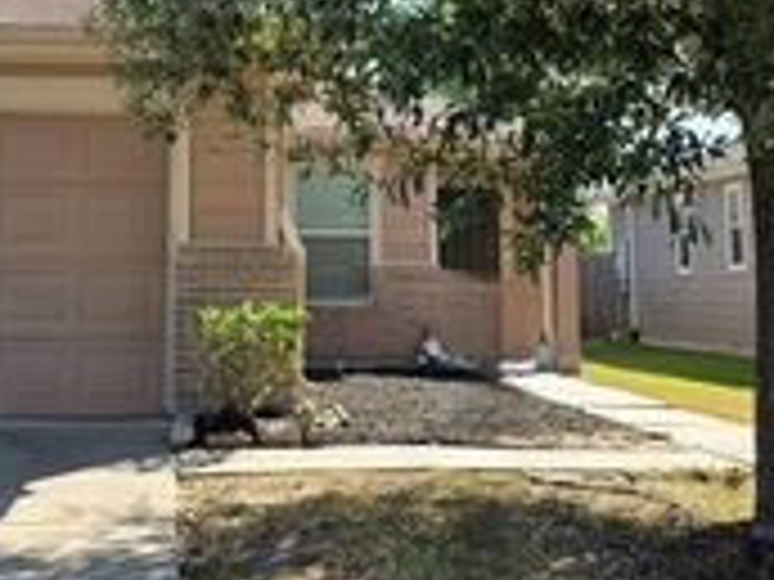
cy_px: 106
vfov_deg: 21.6
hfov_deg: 28.6
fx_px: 1498
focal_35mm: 67
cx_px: 207
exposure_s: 1/2500
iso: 80
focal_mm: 6.3
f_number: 1.7
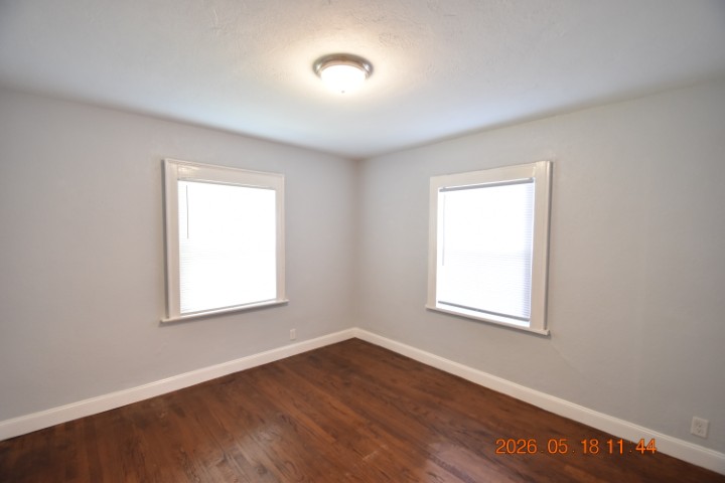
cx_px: 362
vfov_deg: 77.3
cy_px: 242
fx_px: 302
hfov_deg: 100.4
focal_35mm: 15
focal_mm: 10
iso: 800
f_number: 3.5
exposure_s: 1/45
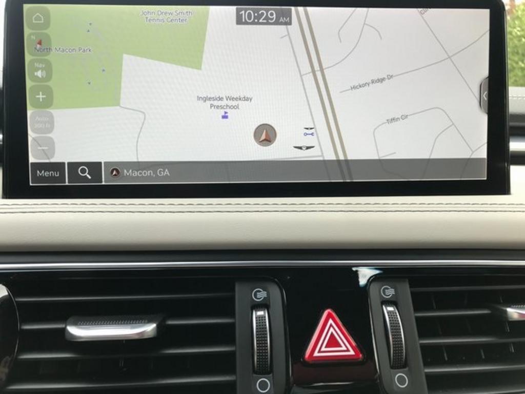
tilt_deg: -6.7
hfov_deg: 63.4
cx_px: 262
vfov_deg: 49.7
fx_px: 425
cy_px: 197
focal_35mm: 28
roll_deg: -1.5
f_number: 1.8
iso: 20
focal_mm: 3.99
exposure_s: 1/120
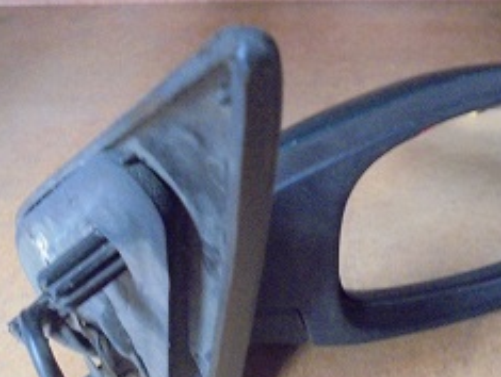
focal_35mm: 43
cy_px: 200
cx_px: 340
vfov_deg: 33.7
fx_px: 623
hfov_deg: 43.1
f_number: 3.5
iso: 800
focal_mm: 4.6
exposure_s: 1/13
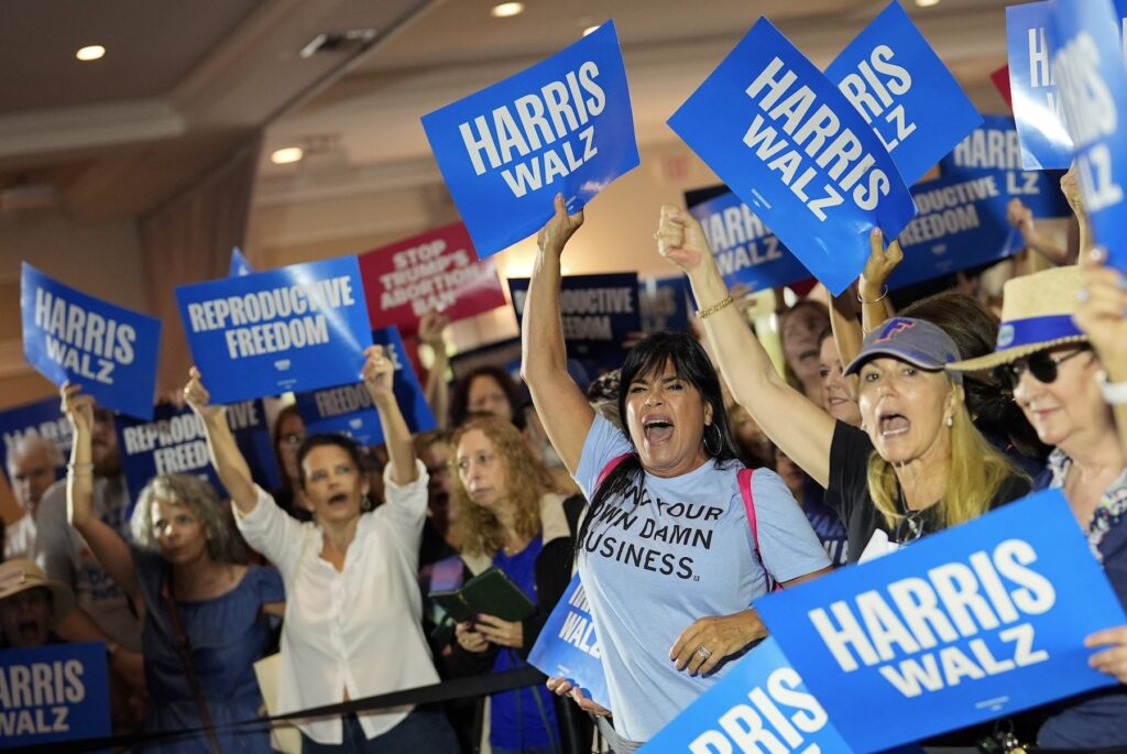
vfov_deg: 18.2
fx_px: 2350
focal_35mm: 75
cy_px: 377
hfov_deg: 27.0
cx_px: 564
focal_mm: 50
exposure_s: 1/1600
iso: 2000
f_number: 1.4
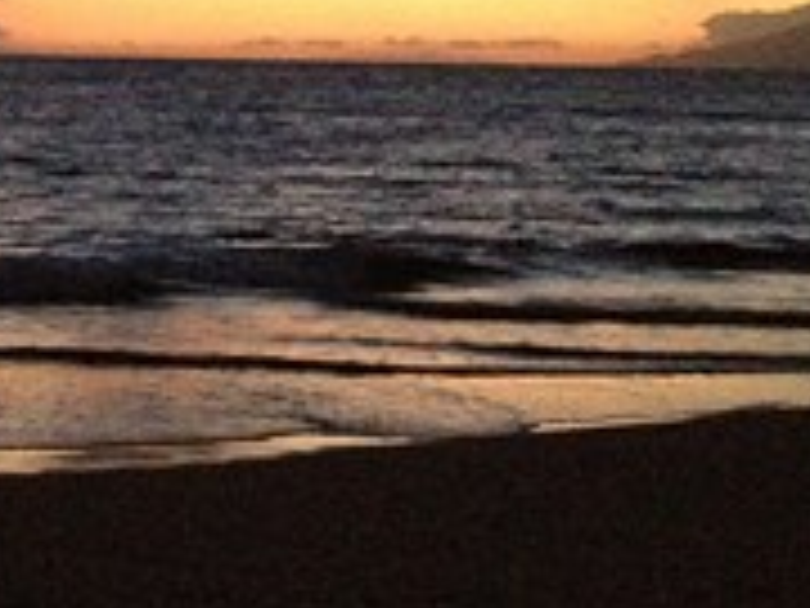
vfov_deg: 12.5
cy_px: -189
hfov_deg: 16.9
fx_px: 2691
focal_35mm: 115
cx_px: 108
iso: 640
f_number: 2.4
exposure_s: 1/15
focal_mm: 4.28
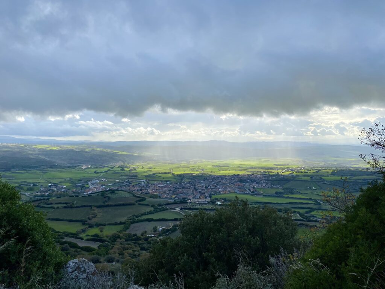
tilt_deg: -2.3
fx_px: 289
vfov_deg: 53.1
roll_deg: -0.1
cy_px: 144
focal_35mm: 26
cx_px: 192
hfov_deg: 67.3
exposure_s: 1/3125
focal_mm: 4.25
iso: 32
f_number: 1.8
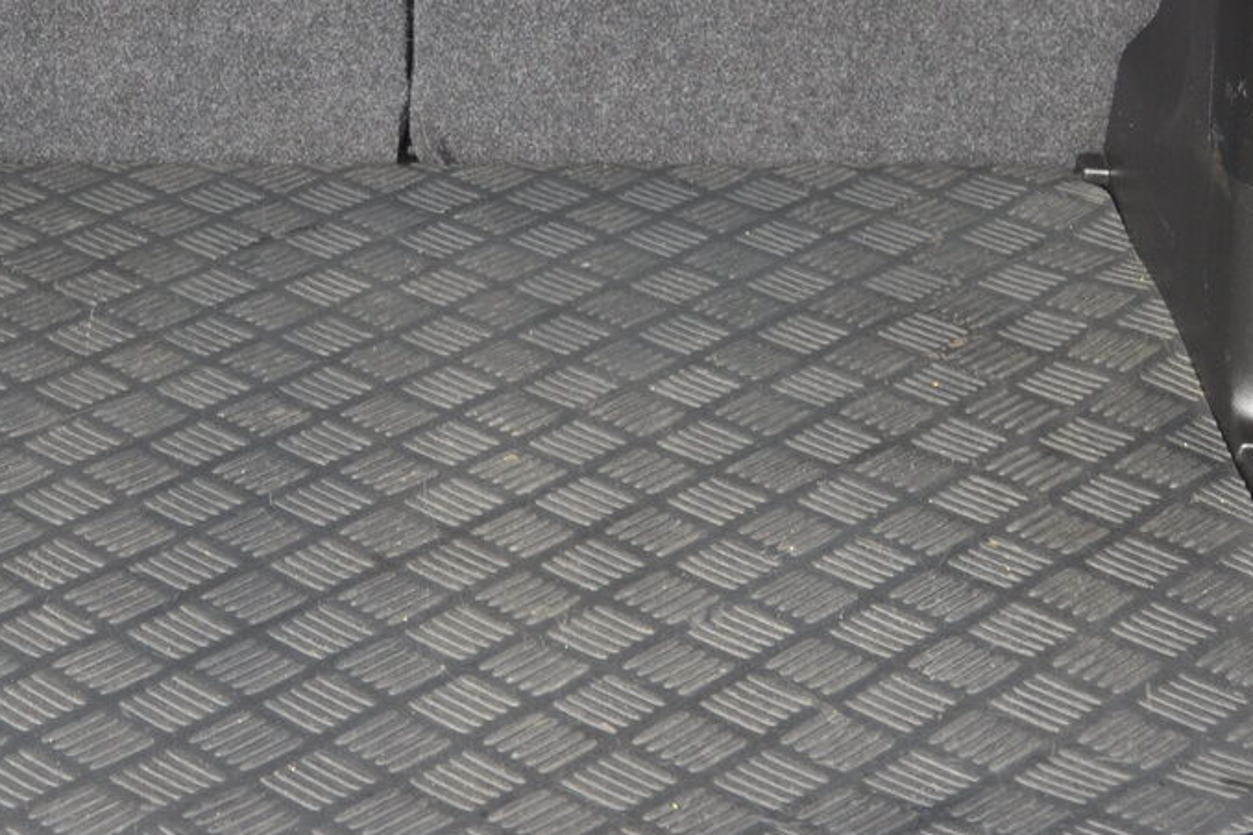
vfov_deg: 13.2
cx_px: 181
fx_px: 3550
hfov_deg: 19.7
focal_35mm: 102
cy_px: -15
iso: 220
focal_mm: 24
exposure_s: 1/125
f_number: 5.6
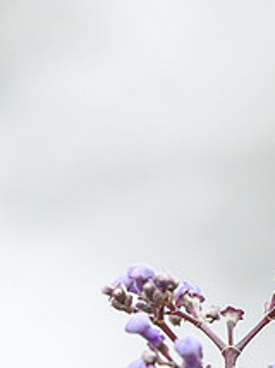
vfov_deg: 0.8
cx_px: 386
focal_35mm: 2488
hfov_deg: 0.6
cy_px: 202
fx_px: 26407
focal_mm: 500
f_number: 4
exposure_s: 1/500
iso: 2500
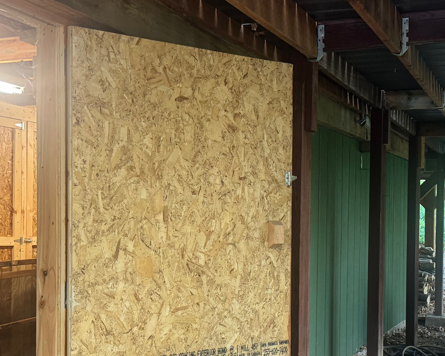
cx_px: 296
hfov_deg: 35.7
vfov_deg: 29.0
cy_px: 230
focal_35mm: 52
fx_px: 685
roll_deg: -0.8
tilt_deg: -1.7
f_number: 1.78
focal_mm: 6.76
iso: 200
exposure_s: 1/102
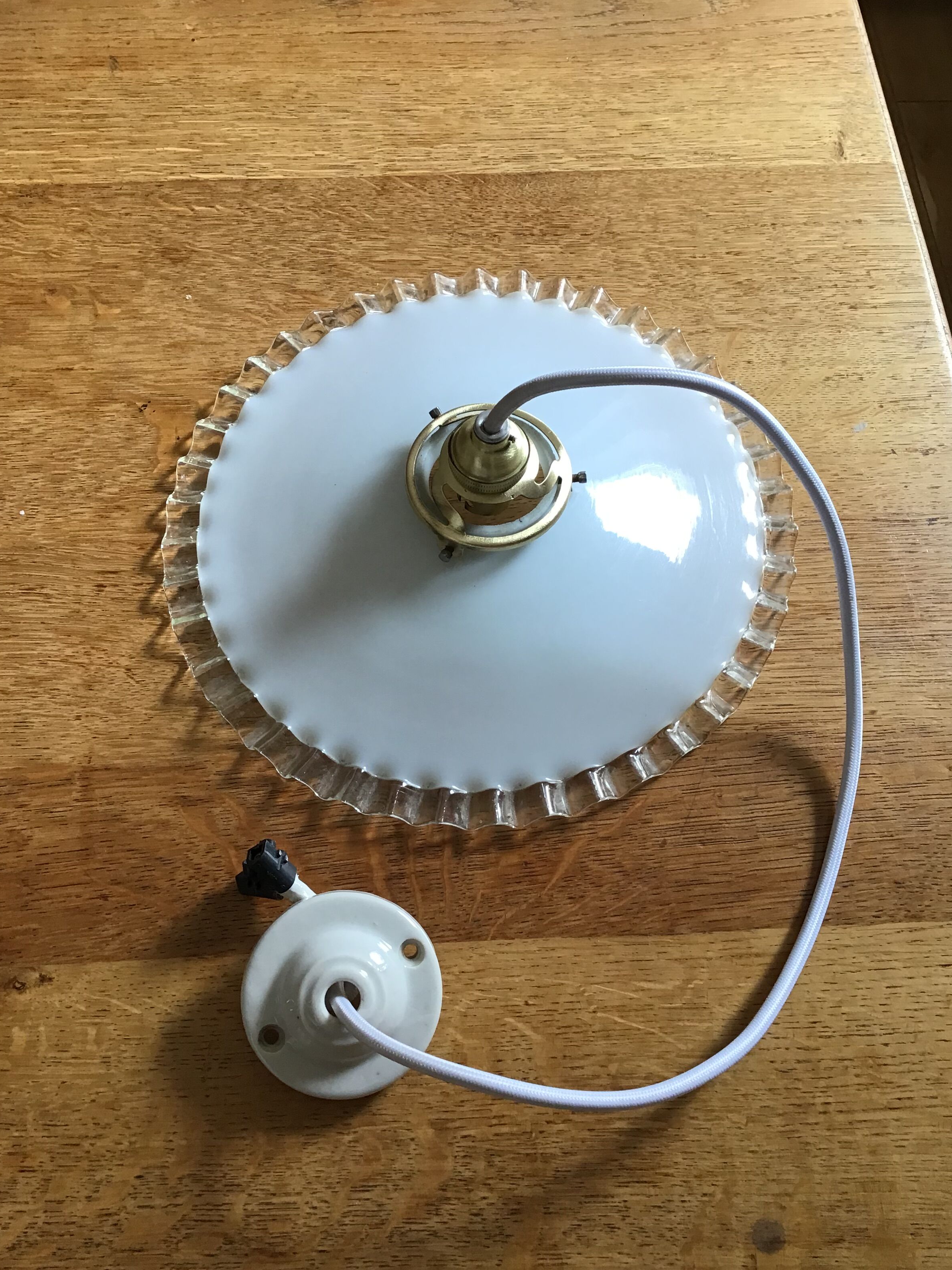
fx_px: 1173
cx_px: 475
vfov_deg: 56.8
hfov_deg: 44.2
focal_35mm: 32
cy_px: 653
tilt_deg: -64.7
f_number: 2.4
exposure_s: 1/33
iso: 25
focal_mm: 3.3
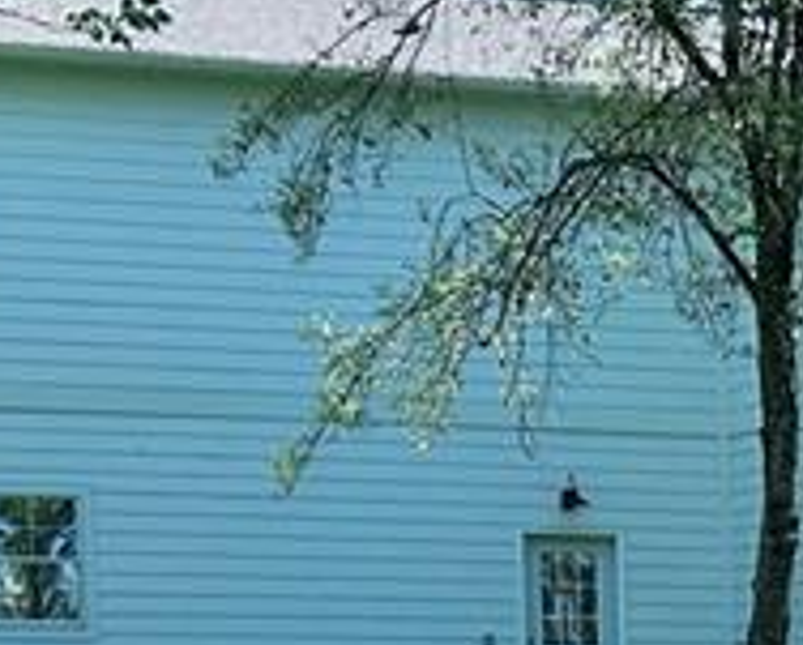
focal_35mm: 138
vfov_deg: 10.6
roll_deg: +0.6
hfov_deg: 13.3
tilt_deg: -6.0
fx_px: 3285
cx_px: 1115
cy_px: 1145
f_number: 1.5
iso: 50
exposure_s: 1/1468
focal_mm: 5.7
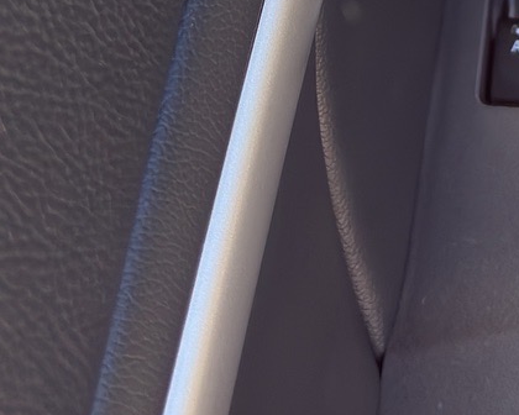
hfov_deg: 16.3
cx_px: 494
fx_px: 1782
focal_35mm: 116
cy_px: -345
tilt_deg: -57.8
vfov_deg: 12.1
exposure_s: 1/282
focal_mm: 5.96
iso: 50
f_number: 1.6
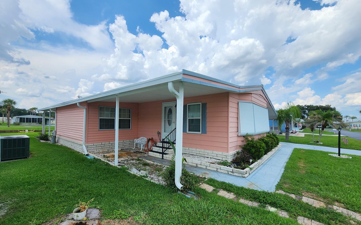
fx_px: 138
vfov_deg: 78.5
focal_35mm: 14
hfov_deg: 105.3
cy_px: 120
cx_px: 182
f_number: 2.2
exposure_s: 1/2054
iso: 50
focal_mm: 2.2
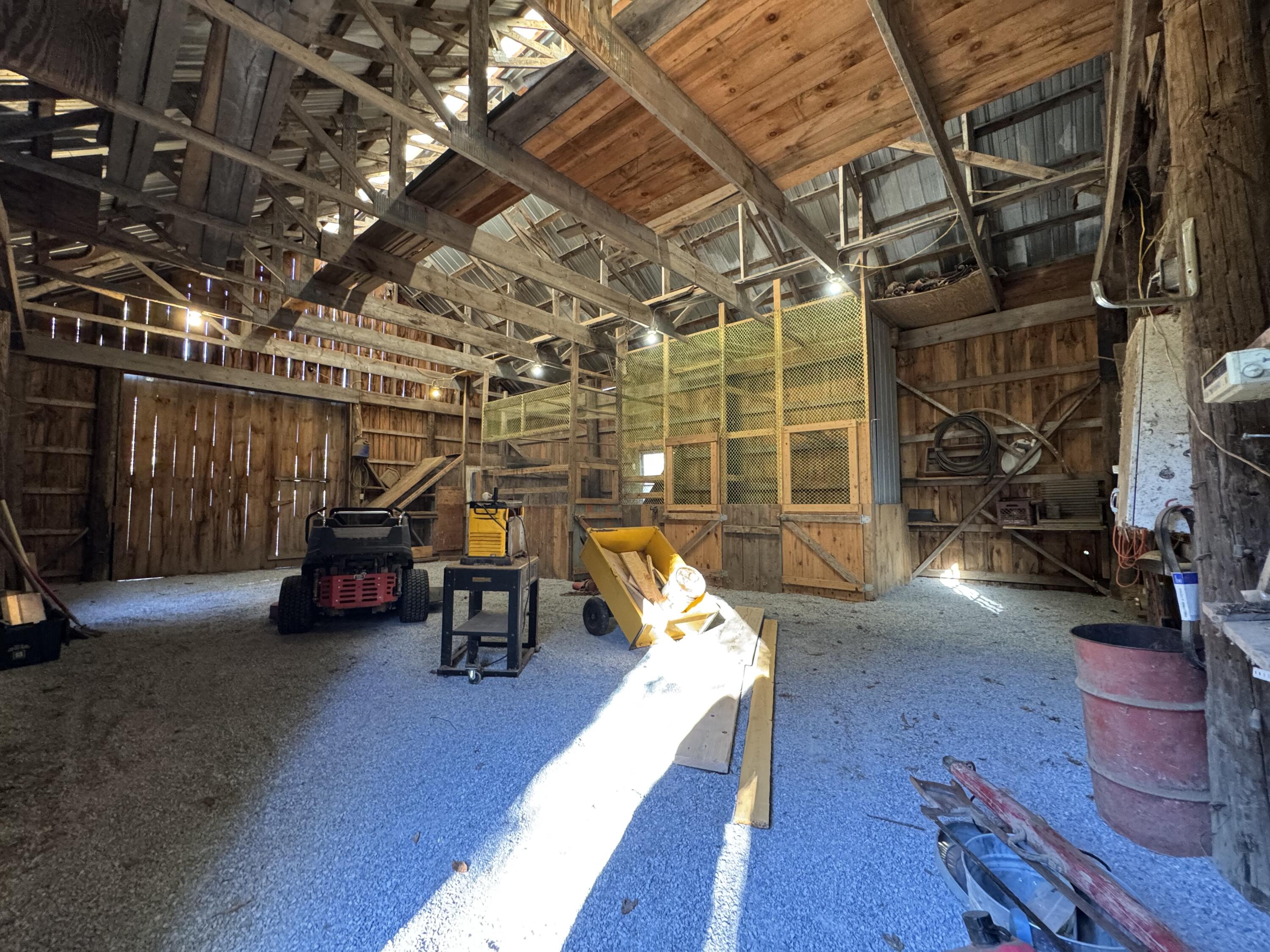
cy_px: 476
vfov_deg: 85.7
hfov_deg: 102.1
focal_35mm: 14
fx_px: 514
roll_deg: +0.3
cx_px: 635
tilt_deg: +2.6
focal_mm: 2.22
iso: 640
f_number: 2.2
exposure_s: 1/60
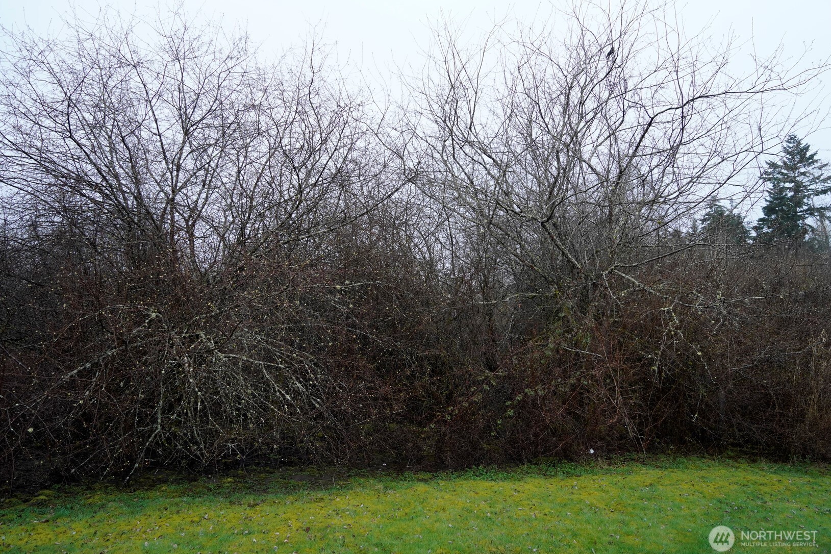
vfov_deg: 51.3
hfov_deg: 71.5
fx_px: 577
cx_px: 400
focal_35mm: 25
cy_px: 270
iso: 1250
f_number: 4
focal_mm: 24
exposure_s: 1/160
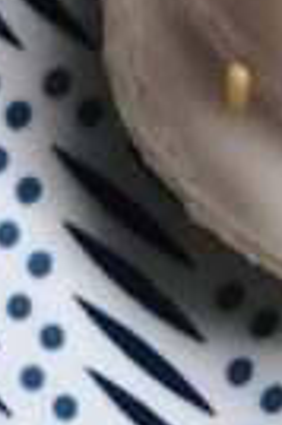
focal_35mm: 453
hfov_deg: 2.9
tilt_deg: -85.7
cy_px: -304
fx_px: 5336
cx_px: 1071
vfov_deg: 4.5
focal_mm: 6.6
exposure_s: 1/33
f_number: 2.8
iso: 160
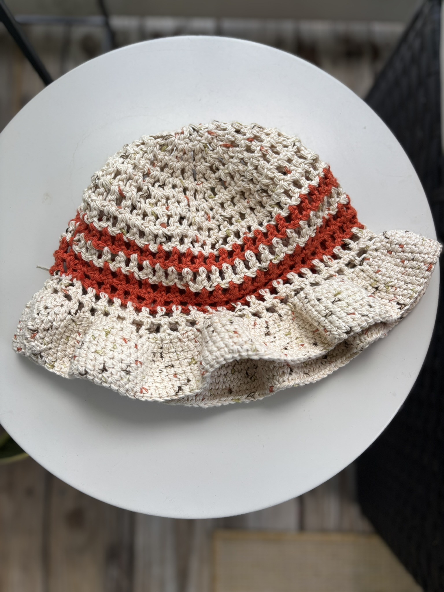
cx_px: 222
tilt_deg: -84.6
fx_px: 445
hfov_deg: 53.1
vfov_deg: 67.3
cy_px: 296
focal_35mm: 26
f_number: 1.6
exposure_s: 1/464
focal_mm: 5.96
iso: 50
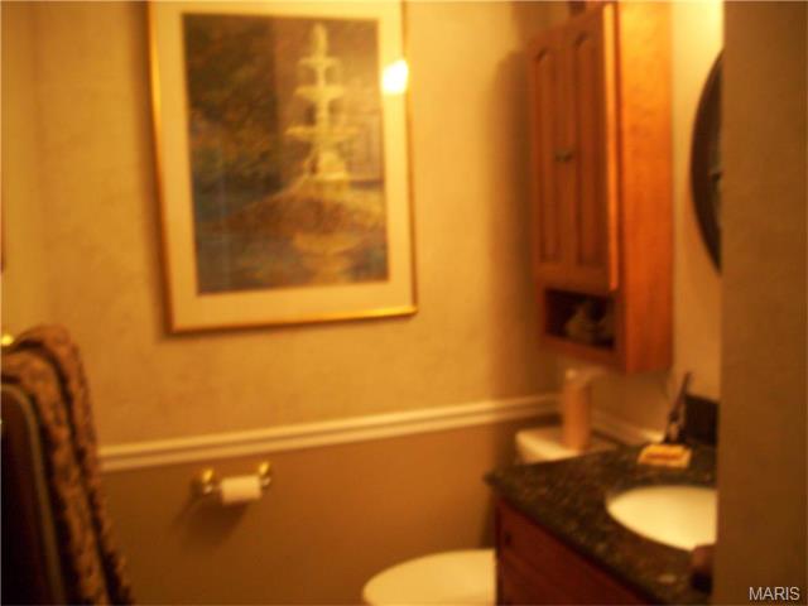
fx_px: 747
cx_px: 404
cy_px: 303
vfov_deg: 44.2
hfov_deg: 56.8
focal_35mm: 32
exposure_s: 1/8
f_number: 2.9
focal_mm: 5.7
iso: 160
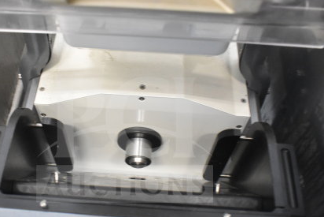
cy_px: 140
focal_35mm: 40
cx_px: 124
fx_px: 360
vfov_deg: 33.2
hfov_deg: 48.1
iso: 3200
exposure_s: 1/30
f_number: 3.5
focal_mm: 18
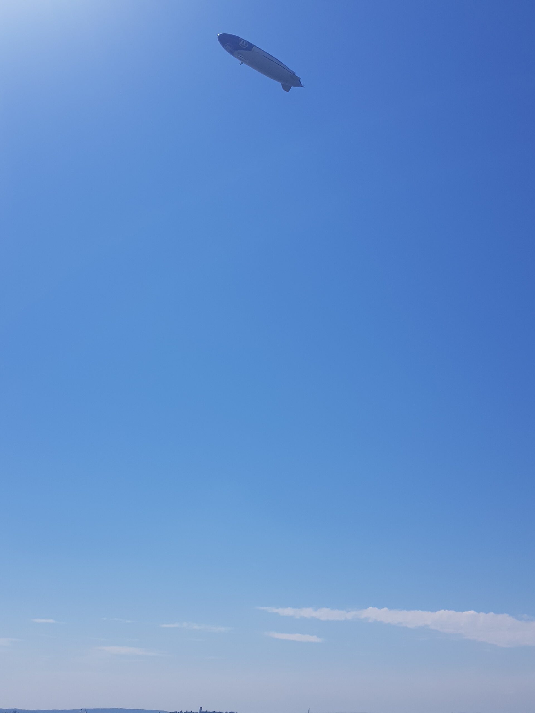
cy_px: 356
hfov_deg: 53.1
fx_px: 536
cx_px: 268
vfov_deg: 67.3
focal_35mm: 26
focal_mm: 4.2
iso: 40
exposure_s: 1/5040
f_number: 1.7
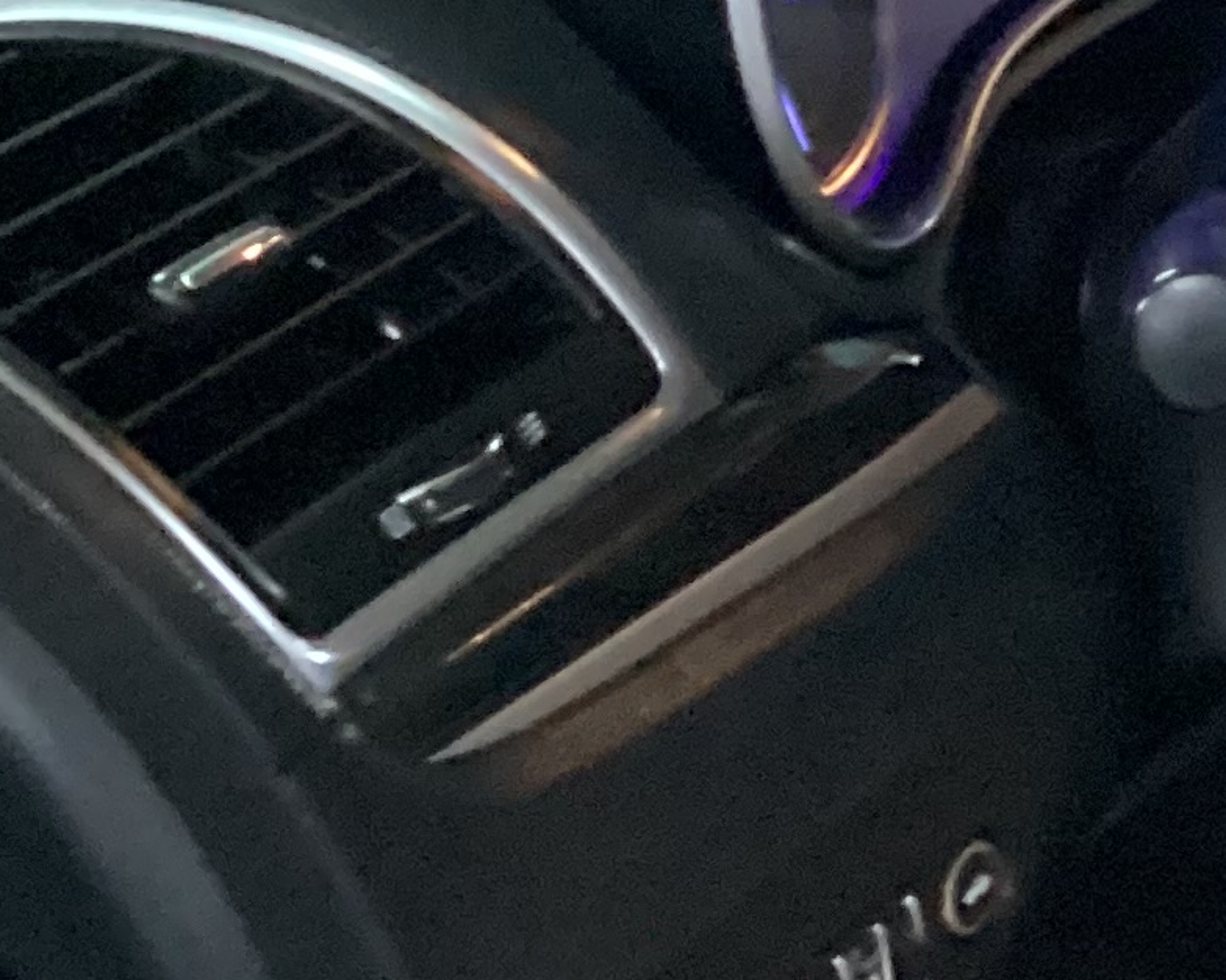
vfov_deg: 12.2
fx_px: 4571
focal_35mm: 126
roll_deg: -1.0
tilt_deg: -29.8
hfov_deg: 13.5
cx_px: 2319
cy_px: 477
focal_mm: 3.3
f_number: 2.4
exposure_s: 1/24
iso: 640
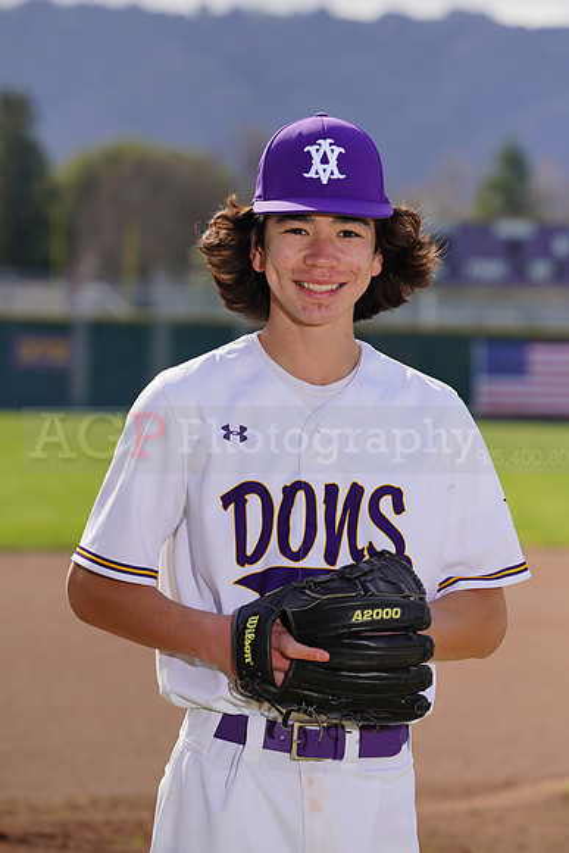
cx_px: 284
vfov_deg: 9.3
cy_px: 426
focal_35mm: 221
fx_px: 5236
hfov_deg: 6.2
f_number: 8
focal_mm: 221
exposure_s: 1/250
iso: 100
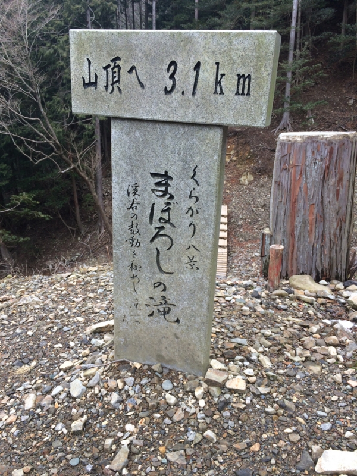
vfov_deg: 61.7
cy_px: 238
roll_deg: -1.8
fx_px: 399
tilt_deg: -20.9
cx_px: 178
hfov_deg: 48.2
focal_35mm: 29
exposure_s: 1/60
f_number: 2.2
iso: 50
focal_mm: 4.15
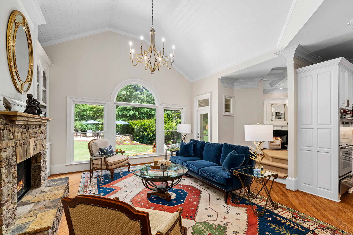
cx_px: 181
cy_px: 124
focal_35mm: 16
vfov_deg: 73.7
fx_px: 157
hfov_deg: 96.7
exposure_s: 1/20
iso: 400
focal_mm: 15
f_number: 8
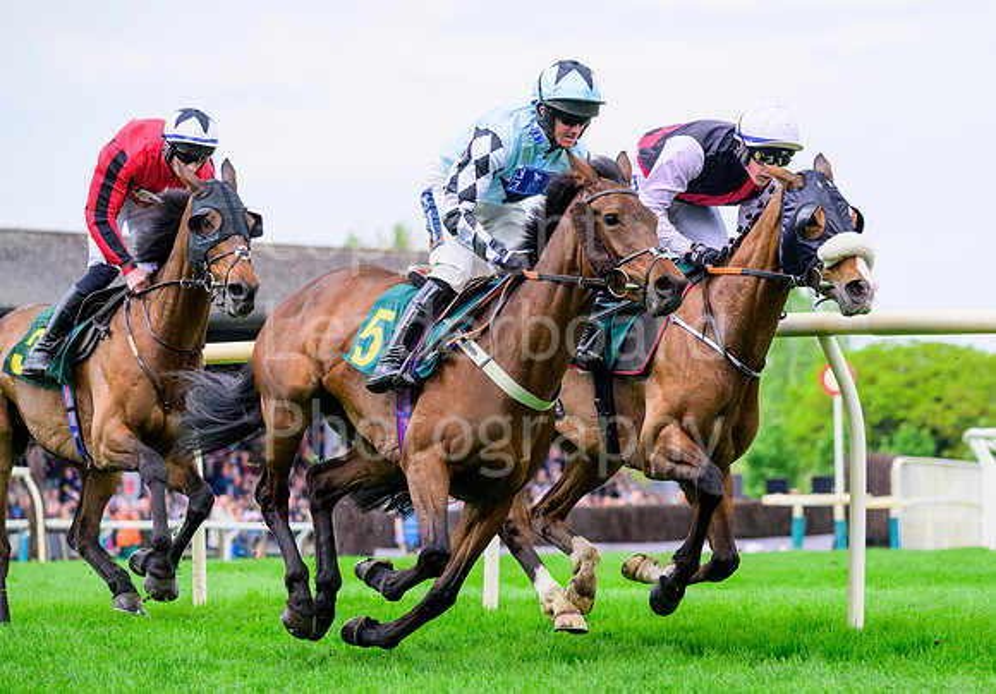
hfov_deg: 9.3
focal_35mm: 217
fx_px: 6100
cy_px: 371
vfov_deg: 6.5
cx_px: 557
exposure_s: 1/2000
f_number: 6.3
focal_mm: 190
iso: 1000
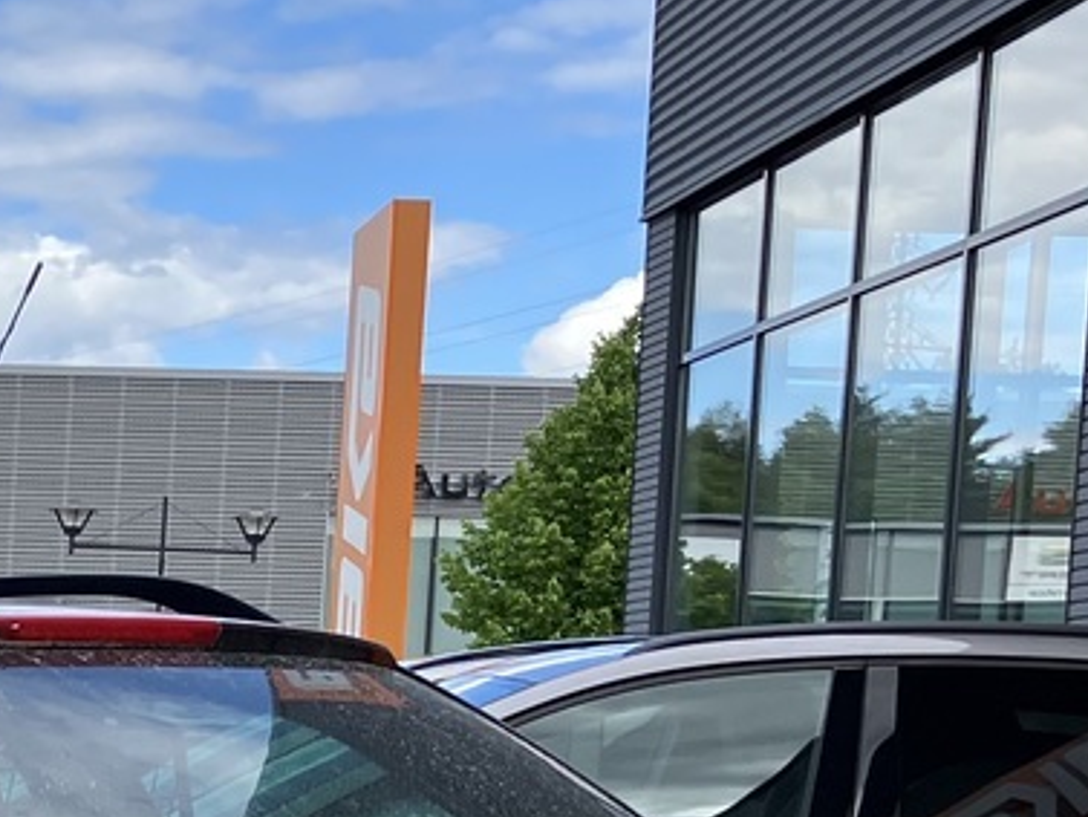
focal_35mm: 107
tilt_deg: -5.5
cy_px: 1051
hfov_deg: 16.9
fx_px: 3364
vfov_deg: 13.4
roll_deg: -2.4
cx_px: -459
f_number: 1.8
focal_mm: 3.99
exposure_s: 1/1156
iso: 32
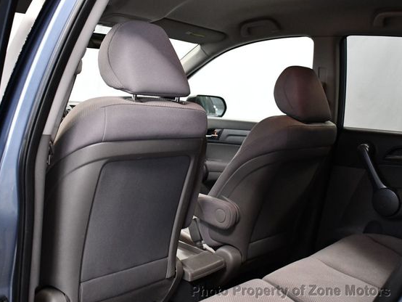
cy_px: 150
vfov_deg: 36.0
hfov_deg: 46.7
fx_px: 465
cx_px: 182
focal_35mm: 40
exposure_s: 1/100
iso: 3200
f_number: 3.5
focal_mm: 18
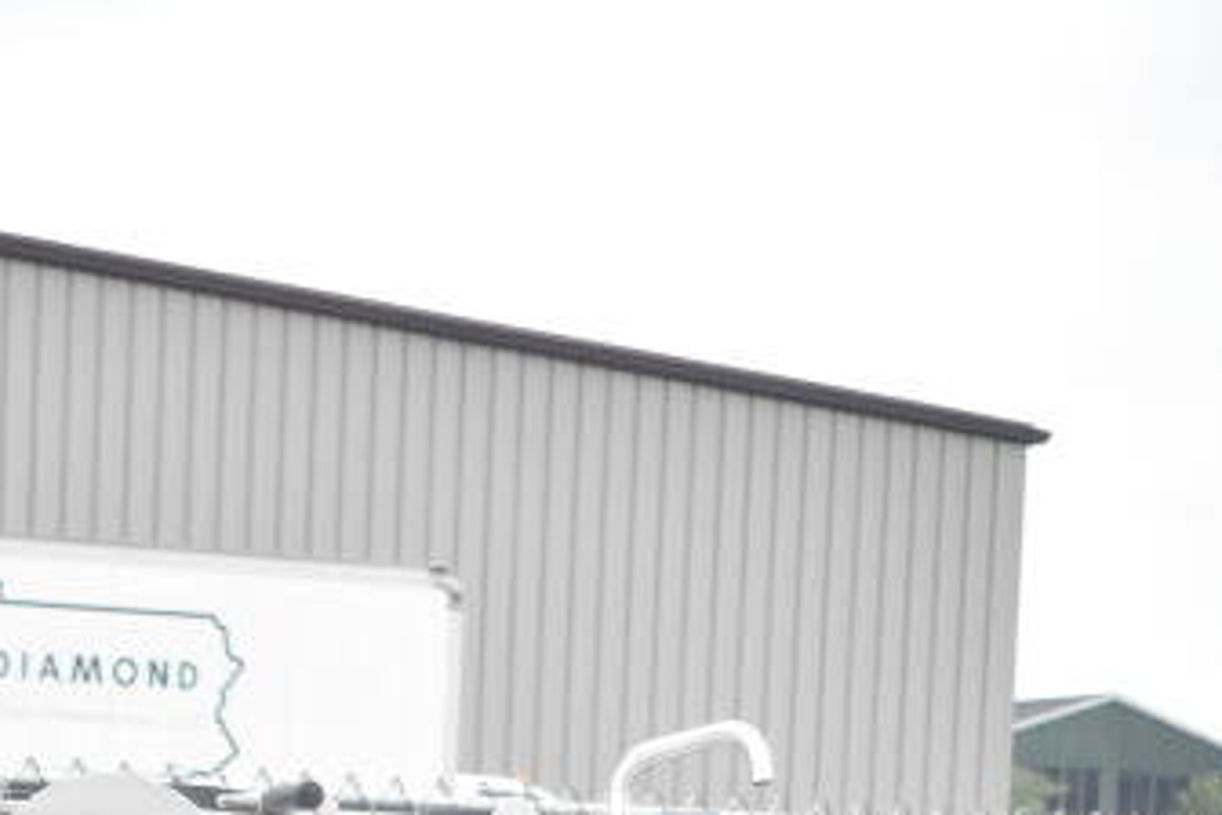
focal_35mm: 126
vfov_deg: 10.2
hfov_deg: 16.1
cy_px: 1455
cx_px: 171
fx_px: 4289
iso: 2200
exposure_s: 1/4000
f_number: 4.2
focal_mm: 31
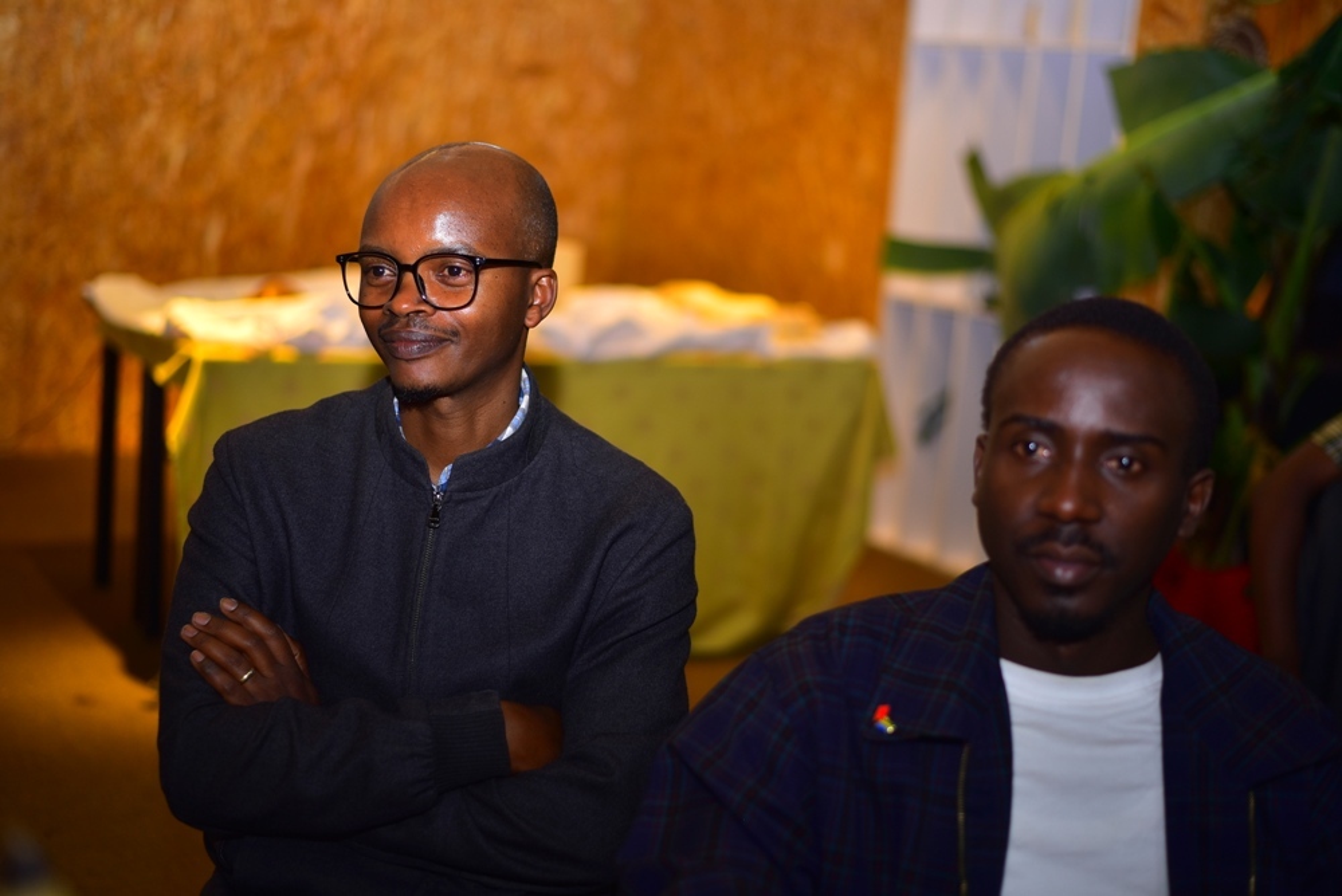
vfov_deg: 27.0
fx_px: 1865
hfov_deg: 39.6
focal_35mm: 50
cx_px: 671
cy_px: 448
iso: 100
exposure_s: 1/200
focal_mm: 50
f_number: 1.8
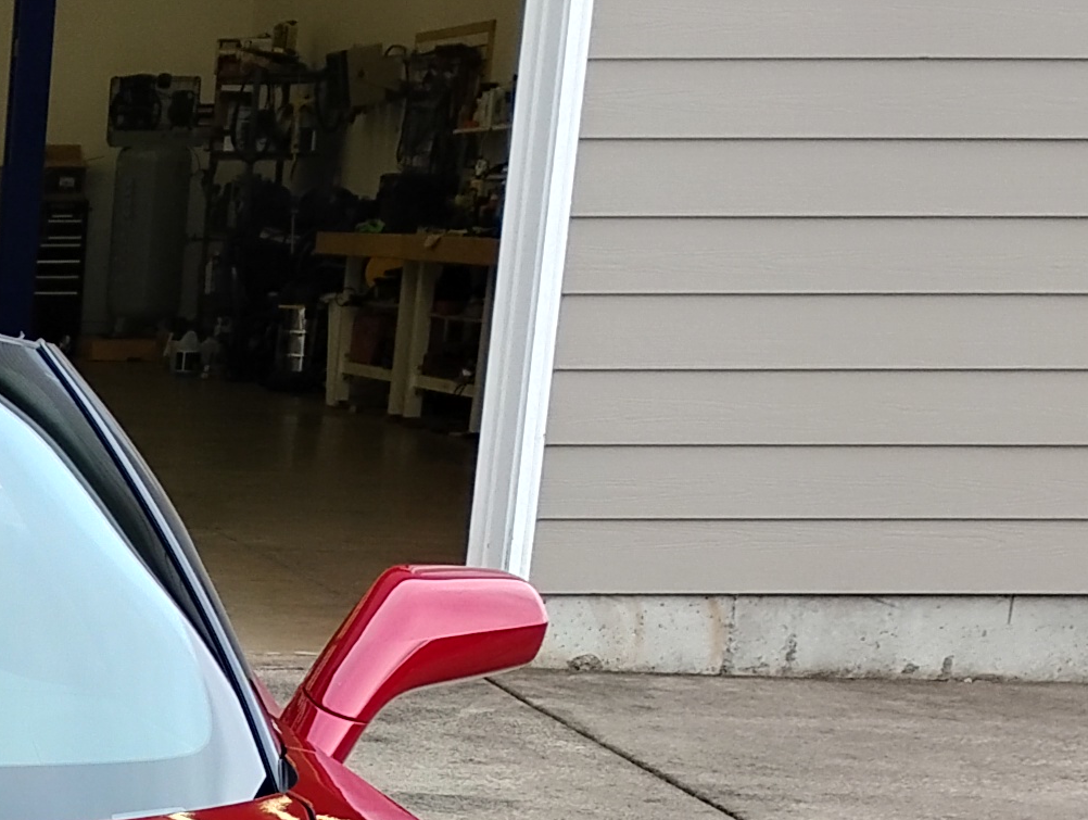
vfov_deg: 12.0
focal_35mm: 114
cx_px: -570
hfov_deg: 15.8
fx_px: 3589
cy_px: 1487
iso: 185
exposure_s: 1/159
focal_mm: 4.26
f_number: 1.8
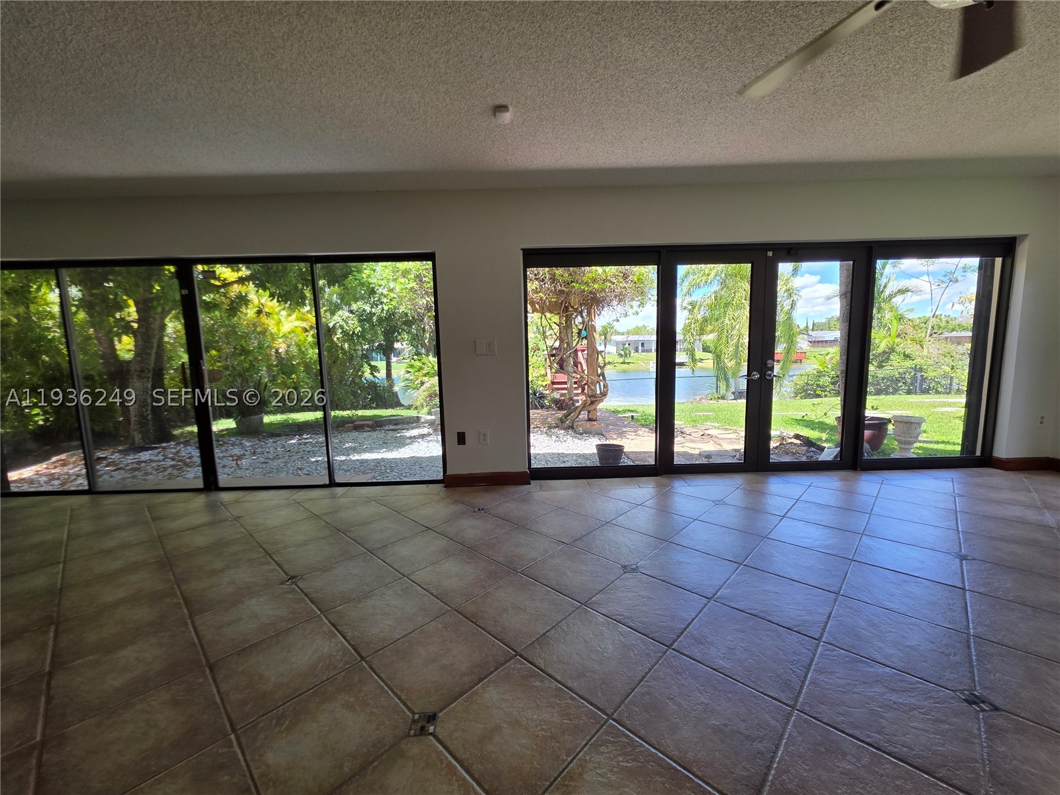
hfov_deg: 106.2
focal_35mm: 13
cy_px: 398
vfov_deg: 89.9
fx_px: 398
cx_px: 530
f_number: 1.9
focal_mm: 2.2
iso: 25
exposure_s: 1/120
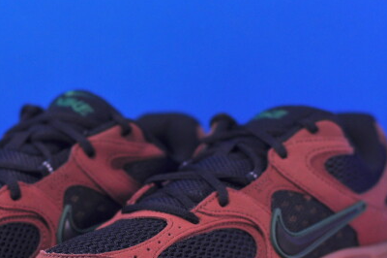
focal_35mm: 150
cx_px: 121
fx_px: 1611
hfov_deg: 13.7
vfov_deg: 9.1
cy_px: 145
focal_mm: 50
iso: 250
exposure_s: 1/320
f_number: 2.5
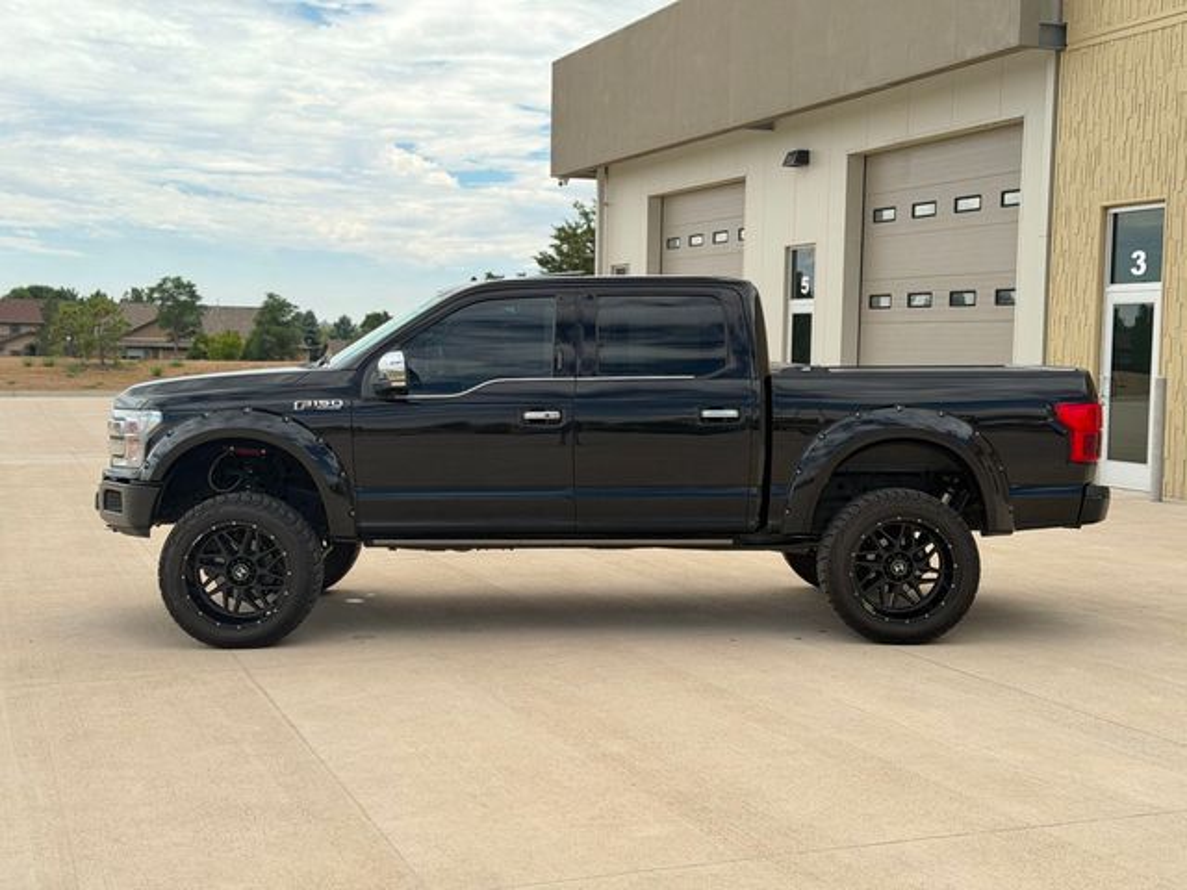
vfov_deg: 30.3
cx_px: 594
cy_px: 445
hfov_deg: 39.7
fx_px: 1646
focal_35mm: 48
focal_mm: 6.76
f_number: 1.78
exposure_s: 1/1242
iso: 100
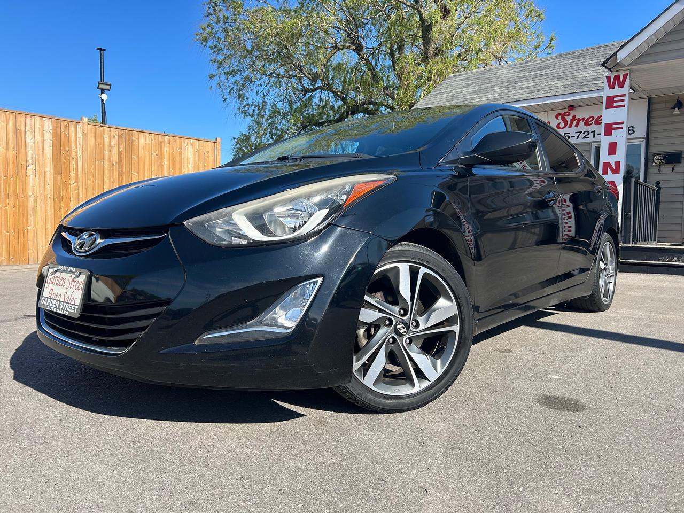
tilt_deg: -3.7
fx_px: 514
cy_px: 256
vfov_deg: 53.1
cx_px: 342
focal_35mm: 26
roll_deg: -1.8
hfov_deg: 67.3
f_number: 1.5
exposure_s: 1/2513
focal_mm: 5.7
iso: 50
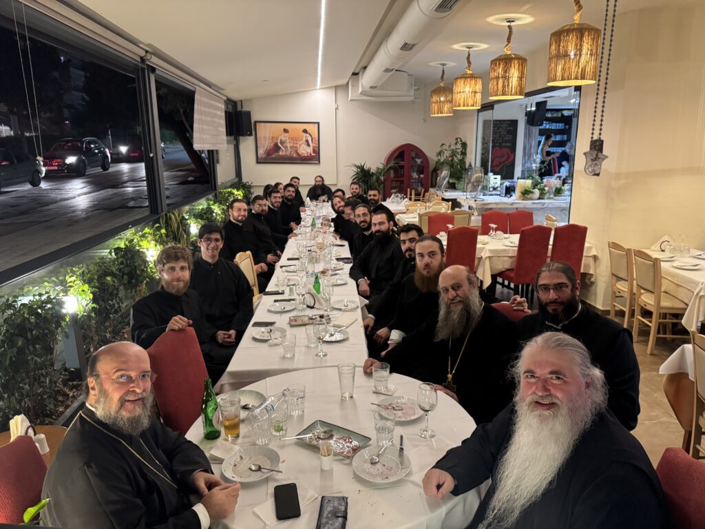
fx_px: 489
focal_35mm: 24
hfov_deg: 71.6
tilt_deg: -12.3
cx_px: 352
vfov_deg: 56.8
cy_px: 264
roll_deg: +1.2
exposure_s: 1/33
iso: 640
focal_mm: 6.76
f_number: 1.78
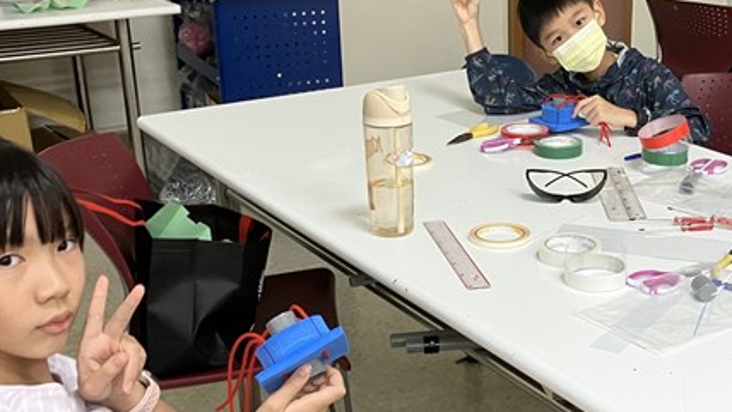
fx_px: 1107
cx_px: 535
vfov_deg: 21.0
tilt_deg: -21.0
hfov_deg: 35.9
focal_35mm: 57
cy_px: 262
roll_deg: -2.1
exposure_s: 1/60
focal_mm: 3.99
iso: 80
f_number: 1.8
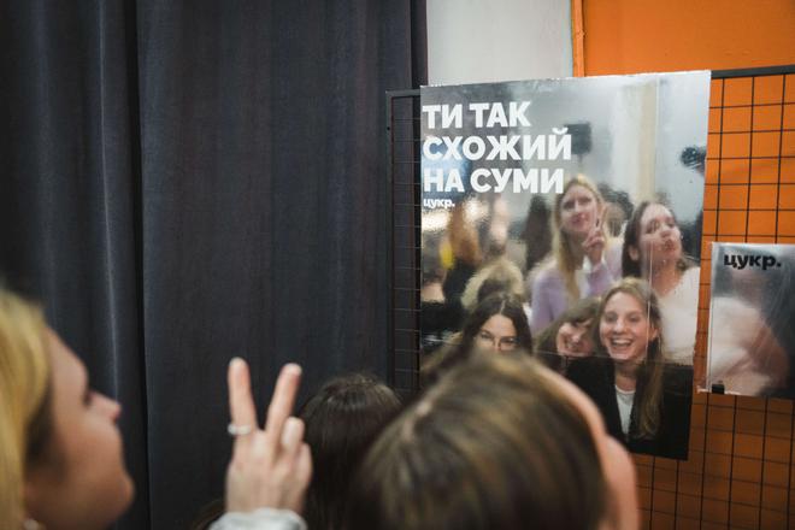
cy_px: 265
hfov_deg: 63.3
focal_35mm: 29
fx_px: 645
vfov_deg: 44.7
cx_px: 398
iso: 3200
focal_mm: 29.2
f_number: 2.8
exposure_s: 1/250
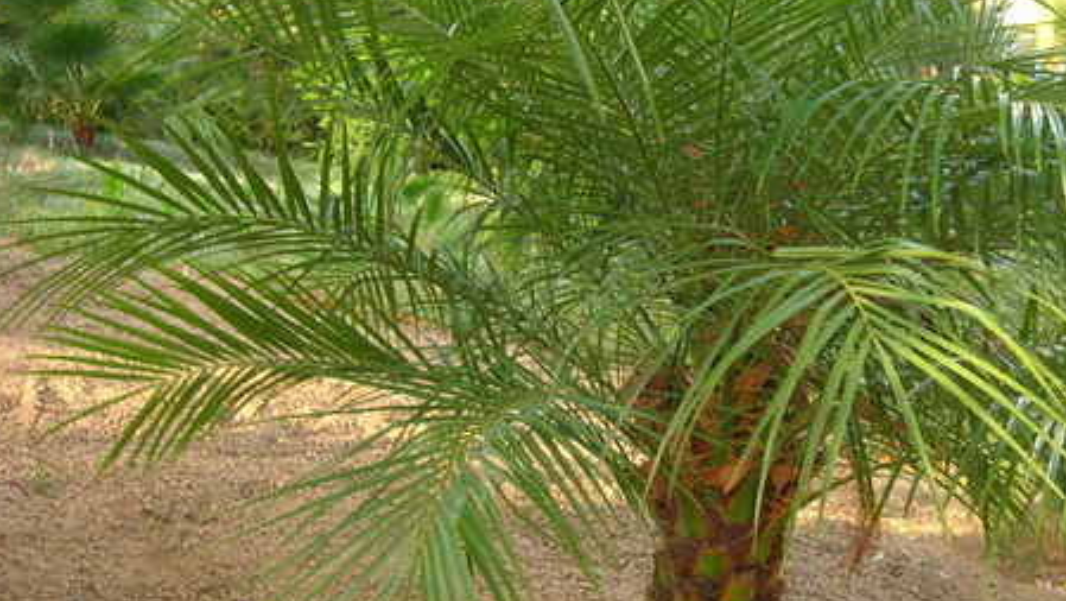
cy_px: 347
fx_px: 1668
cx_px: 731
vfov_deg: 20.4
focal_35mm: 59
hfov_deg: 35.0
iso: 64
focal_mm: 7.8
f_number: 2.8
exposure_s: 1/51.4
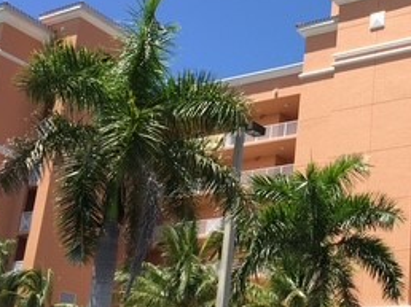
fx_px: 854
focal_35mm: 72
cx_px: 411
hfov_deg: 25.7
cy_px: 180
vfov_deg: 20.4
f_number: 2.2
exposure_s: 1/1319
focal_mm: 4.15
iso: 32
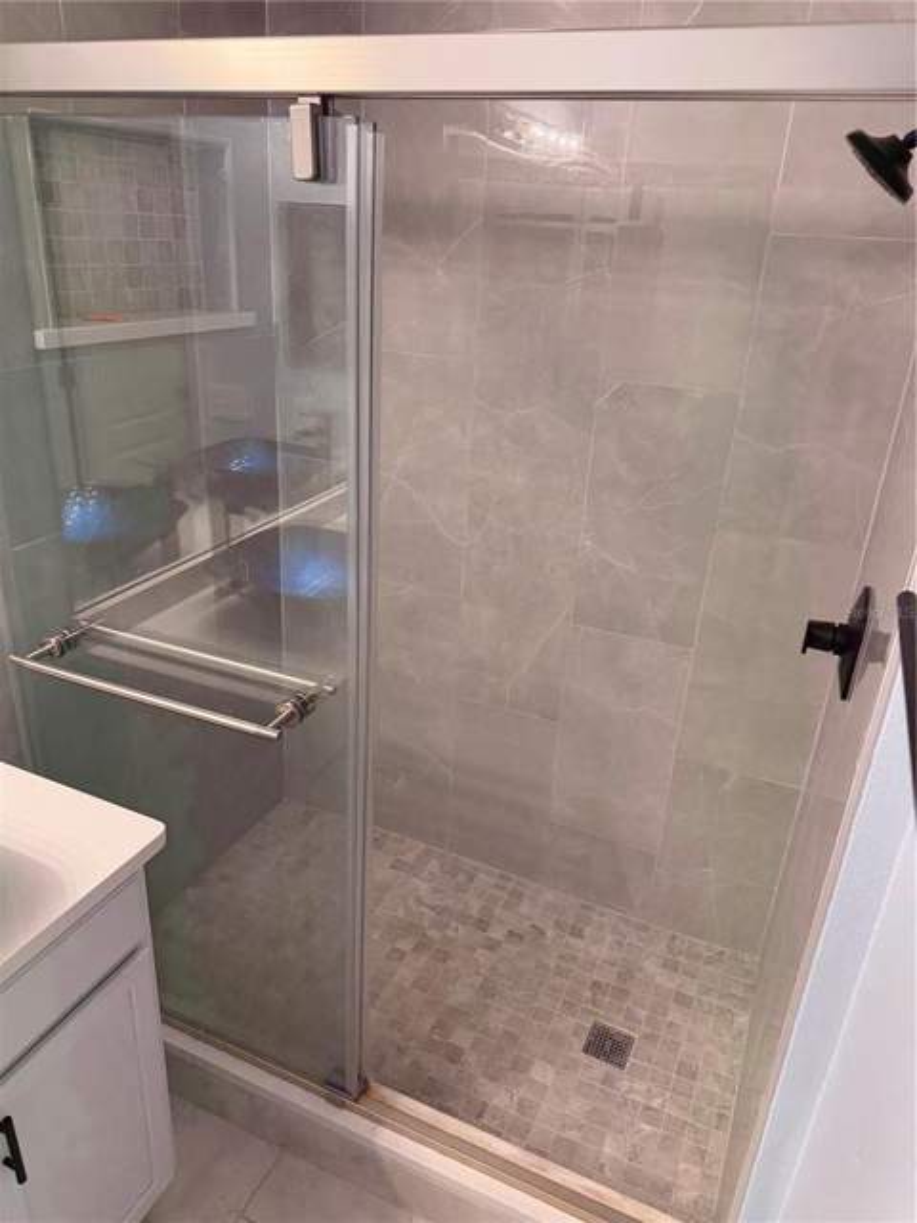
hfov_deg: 56.8
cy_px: 612
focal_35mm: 24
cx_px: 458
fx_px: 848
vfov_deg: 71.6
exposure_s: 1/120
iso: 400
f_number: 1.78
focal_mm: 6.76
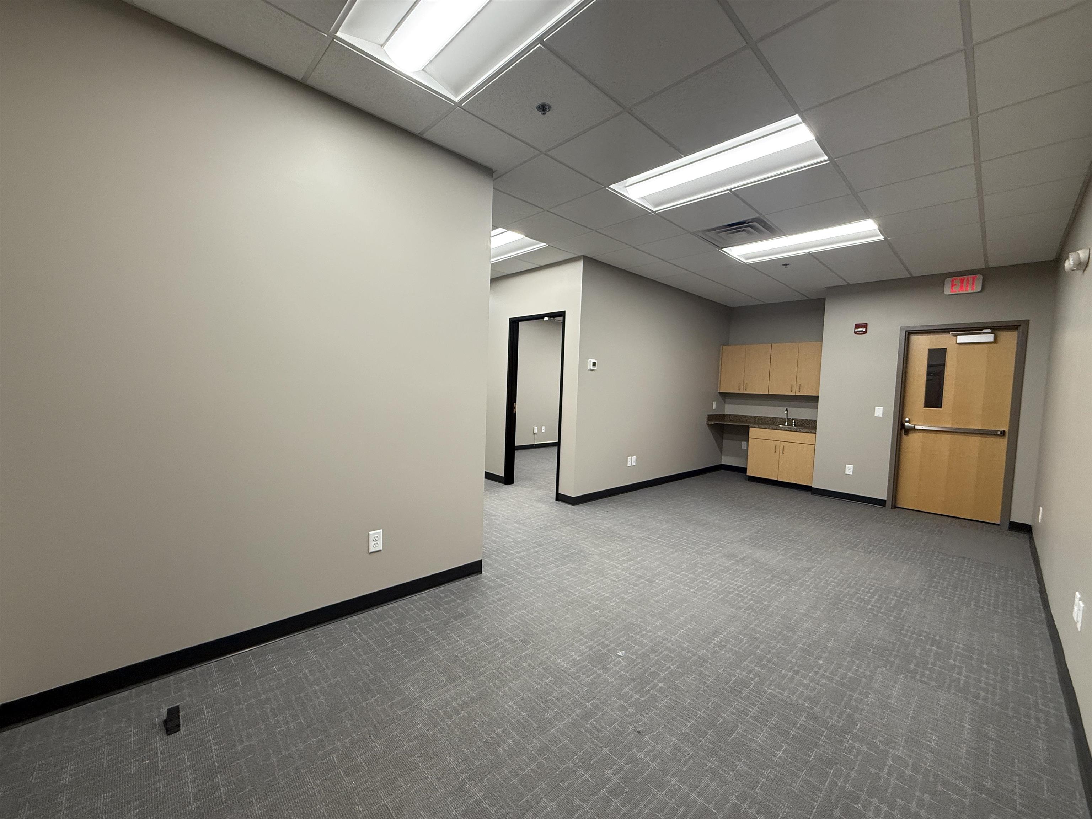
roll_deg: -2.1
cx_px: 546
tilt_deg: -2.8
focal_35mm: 14
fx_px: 442
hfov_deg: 102.1
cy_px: 410
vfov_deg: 85.7
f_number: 2.2
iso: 160
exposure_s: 1/99
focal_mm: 2.22
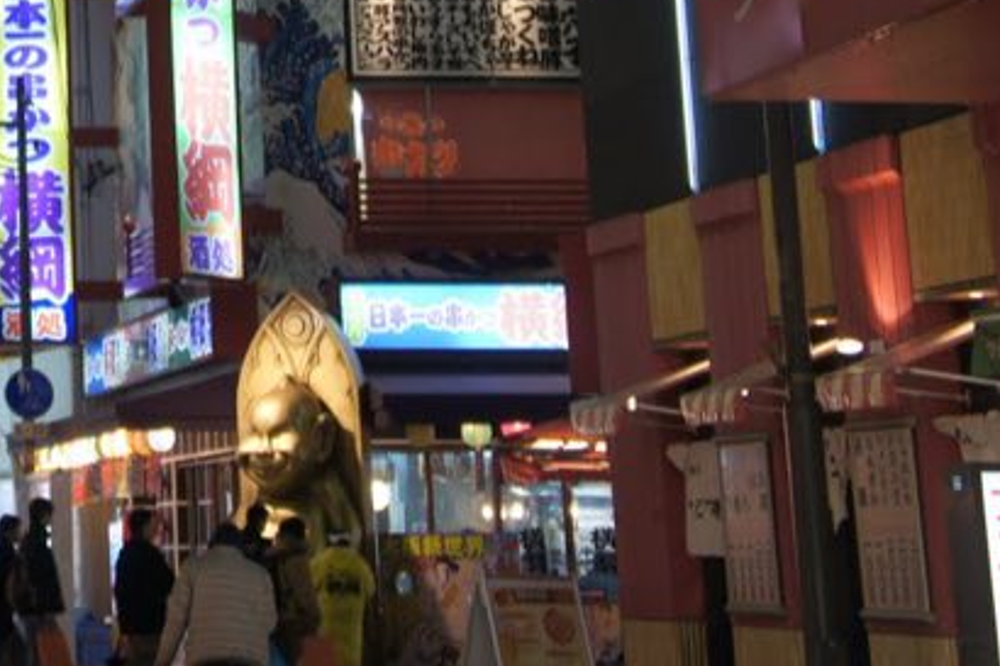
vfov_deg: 11.2
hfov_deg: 16.5
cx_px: -241
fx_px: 3289
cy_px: -273
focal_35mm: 118
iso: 640
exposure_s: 1/50
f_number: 4
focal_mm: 27
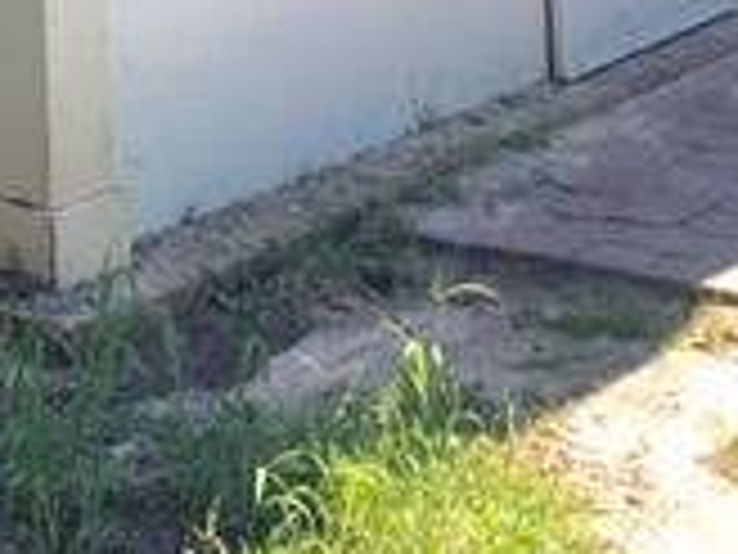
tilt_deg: -0.3
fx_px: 2409
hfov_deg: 16.7
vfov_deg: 12.0
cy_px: -477
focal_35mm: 113
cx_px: -148
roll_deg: +2.0
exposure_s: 1/439
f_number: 2.2
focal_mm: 4.15
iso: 25
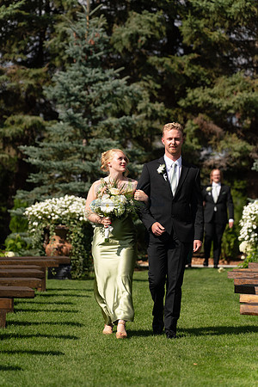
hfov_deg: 9.1
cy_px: 194
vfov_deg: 13.7
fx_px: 1612
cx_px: 129
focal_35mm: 150
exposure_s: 1/3200
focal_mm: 150
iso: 400
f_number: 4
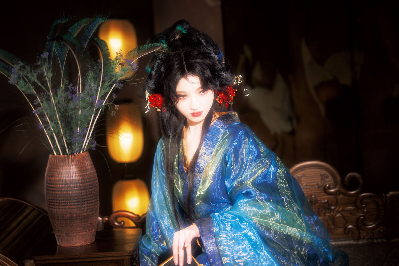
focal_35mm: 95
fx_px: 1053
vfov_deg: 14.4
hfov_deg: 21.5
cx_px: 199
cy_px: 134
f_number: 3.2
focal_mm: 95
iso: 250
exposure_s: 1/125
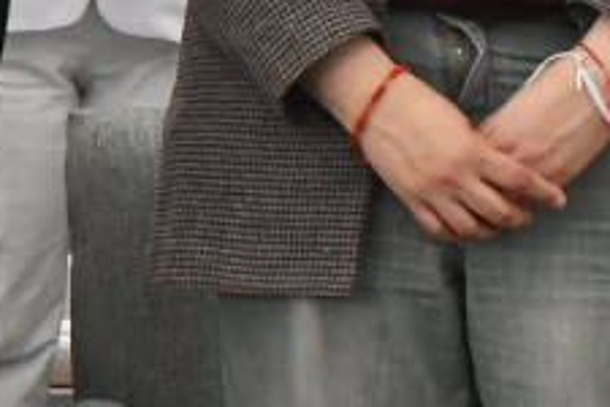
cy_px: -103
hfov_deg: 4.9
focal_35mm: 411
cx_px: -686
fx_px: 6964
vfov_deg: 3.3
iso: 3200
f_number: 11
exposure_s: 1/125
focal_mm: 38
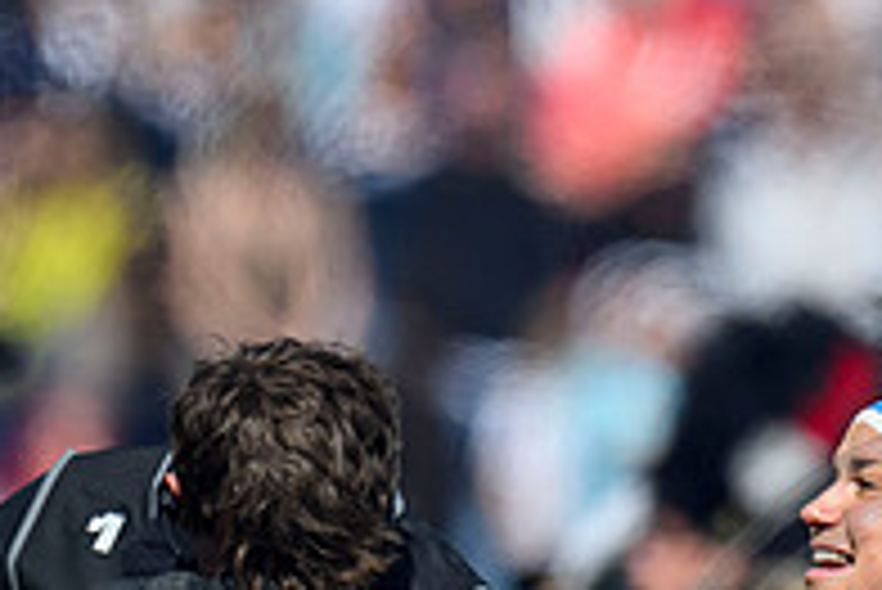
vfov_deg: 0.6
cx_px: 1215
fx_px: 53840
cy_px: 621
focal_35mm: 2196
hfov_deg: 0.9
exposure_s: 1/5000
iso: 500
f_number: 5
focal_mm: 560
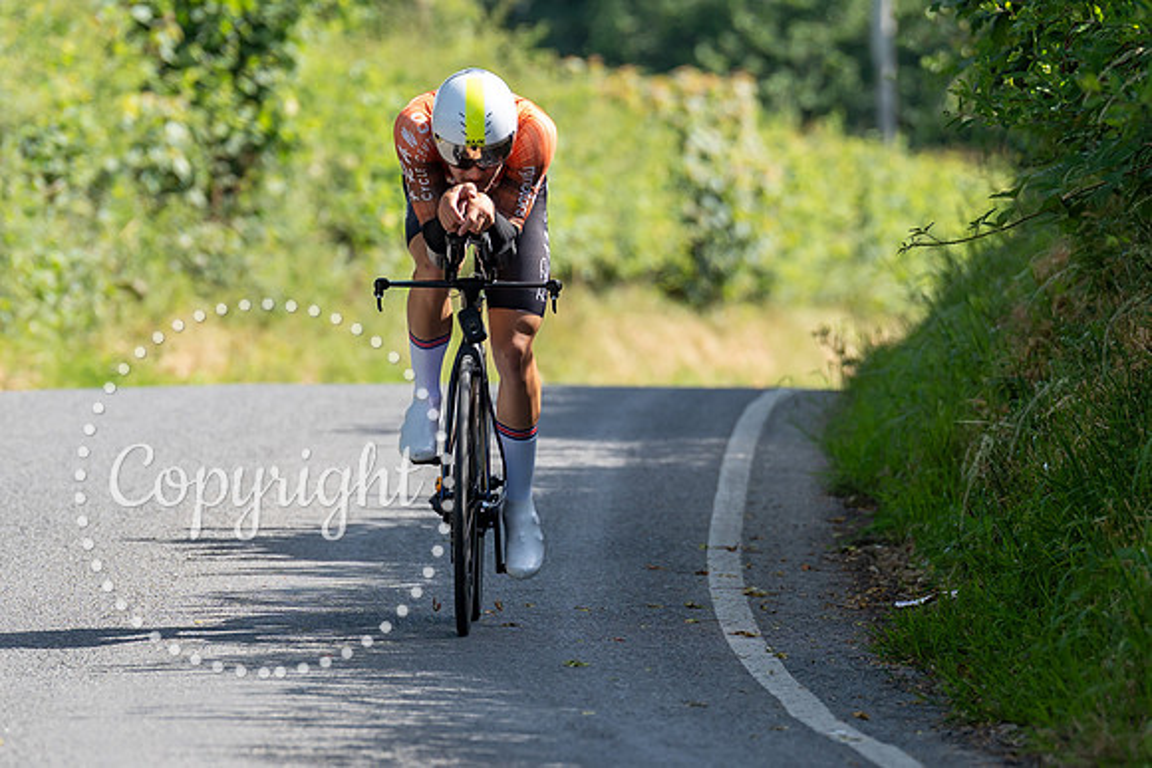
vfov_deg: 3.1
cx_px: 523
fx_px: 14087
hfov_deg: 4.7
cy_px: 440
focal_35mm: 440
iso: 200
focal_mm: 200
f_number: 3.5
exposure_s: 1/1000
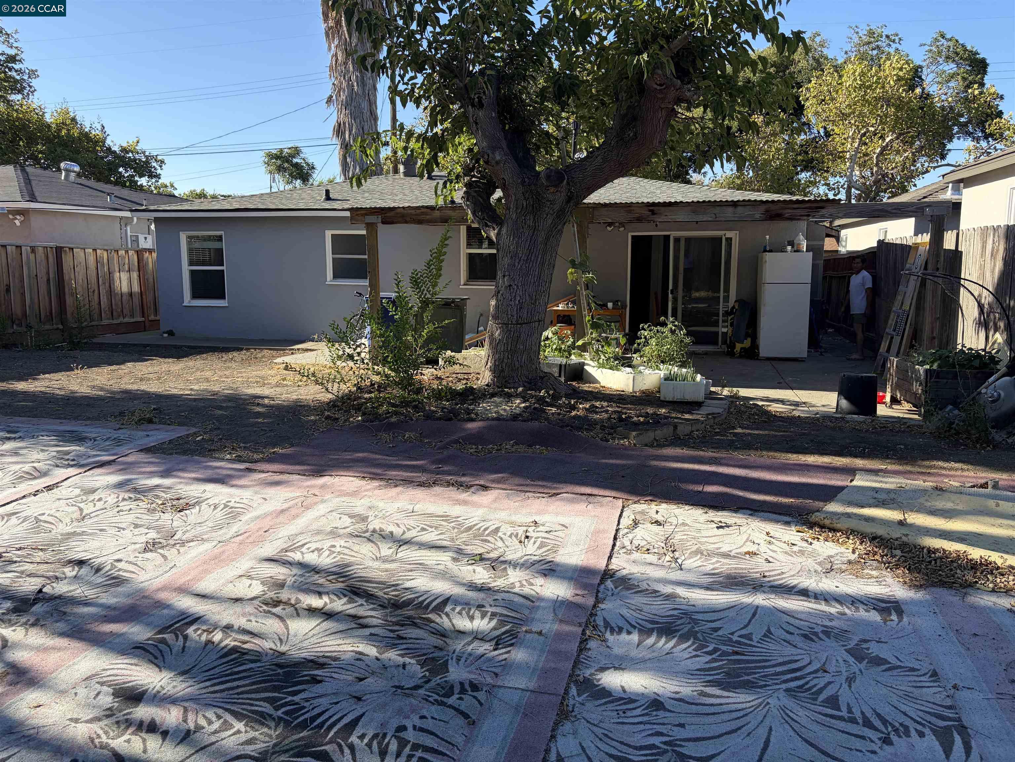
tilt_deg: -6.5
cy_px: 381
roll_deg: -0.7
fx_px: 762
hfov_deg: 67.3
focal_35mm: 26
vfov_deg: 53.1
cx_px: 508
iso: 50
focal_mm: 5.96
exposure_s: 1/1550
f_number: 1.6
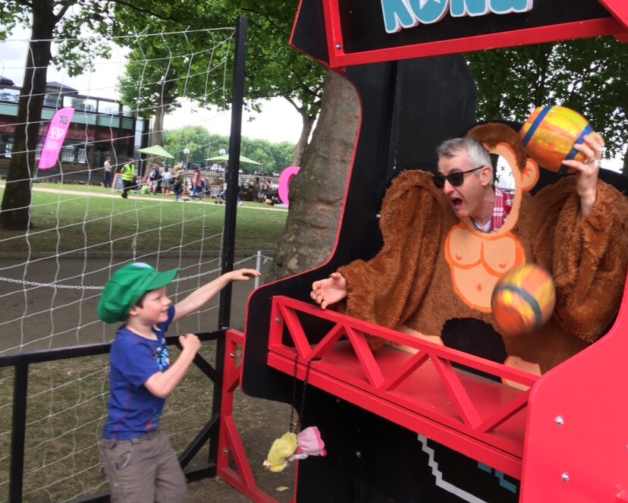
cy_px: 219
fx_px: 651
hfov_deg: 51.3
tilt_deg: -4.1
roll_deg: -5.6
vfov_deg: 42.2
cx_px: 364
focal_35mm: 35
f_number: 2.2
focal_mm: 4.15
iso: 32
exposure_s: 1/122
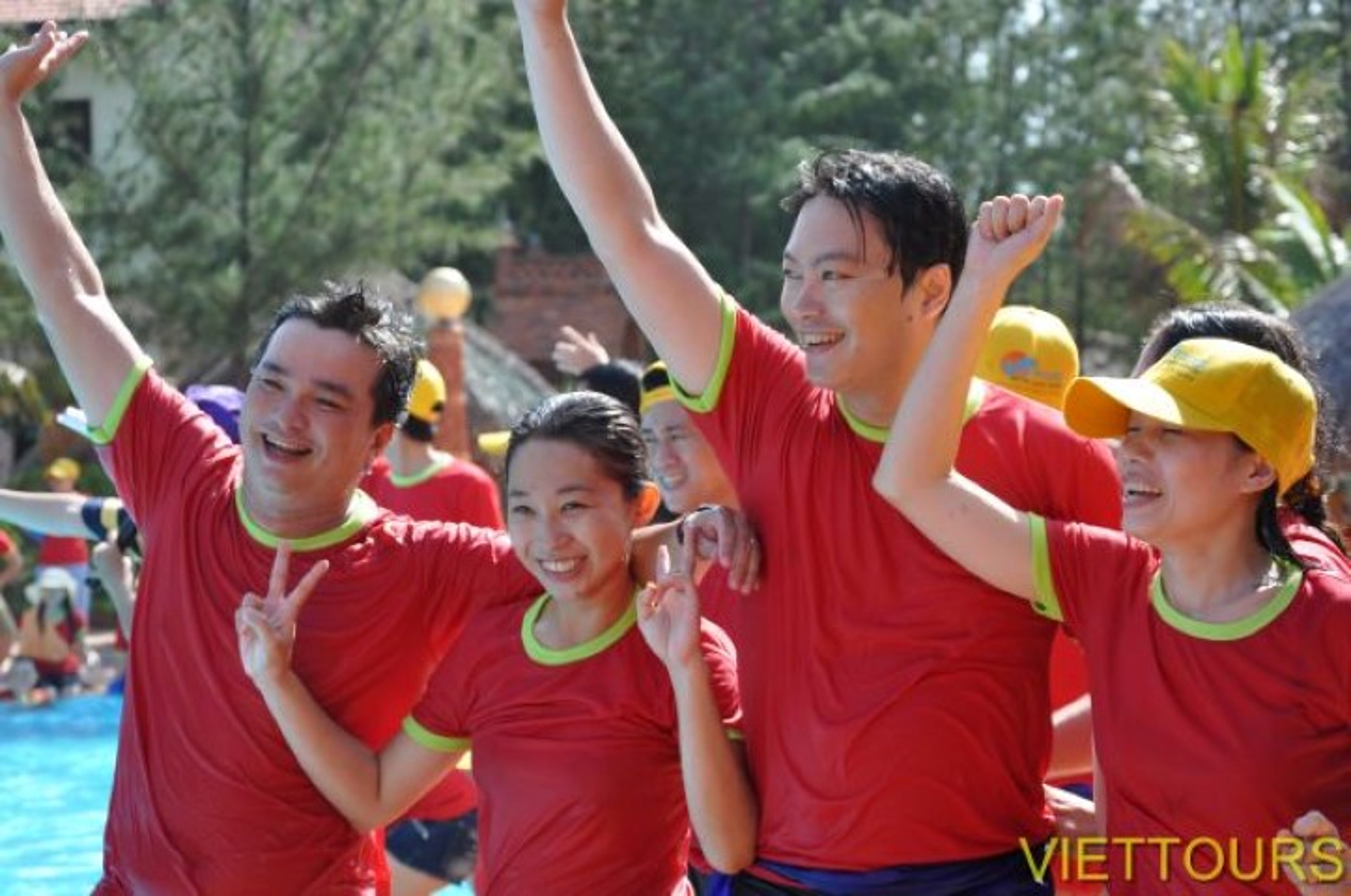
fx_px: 3485
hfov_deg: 21.9
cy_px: 448
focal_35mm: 93
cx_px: 676
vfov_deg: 14.7
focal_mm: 62
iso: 200
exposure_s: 1/200
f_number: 7.1
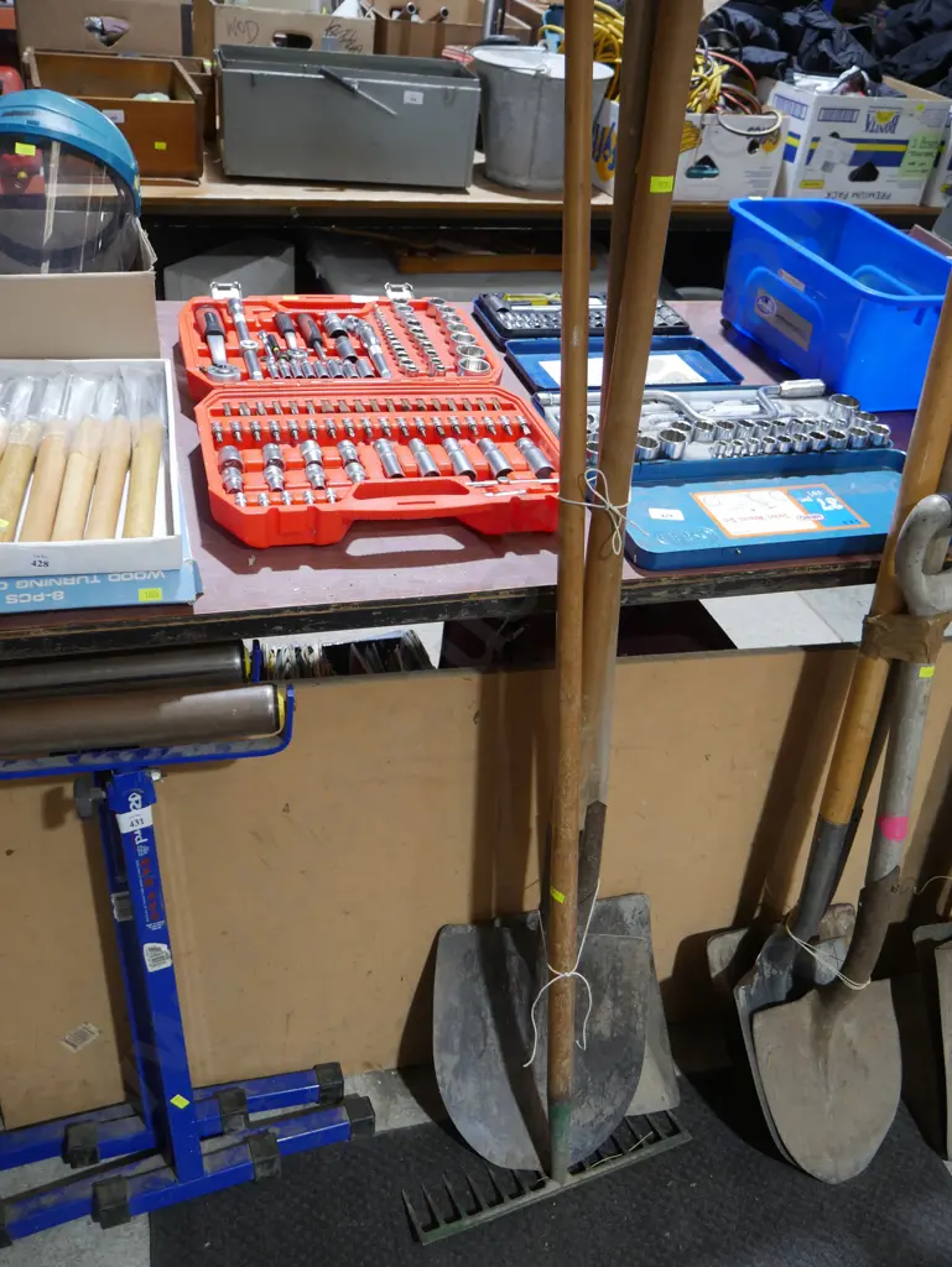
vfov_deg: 63.4
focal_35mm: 28
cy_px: 634
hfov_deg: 49.8
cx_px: 476
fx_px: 1026
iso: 500
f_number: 3.5
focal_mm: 14
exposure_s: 1/60
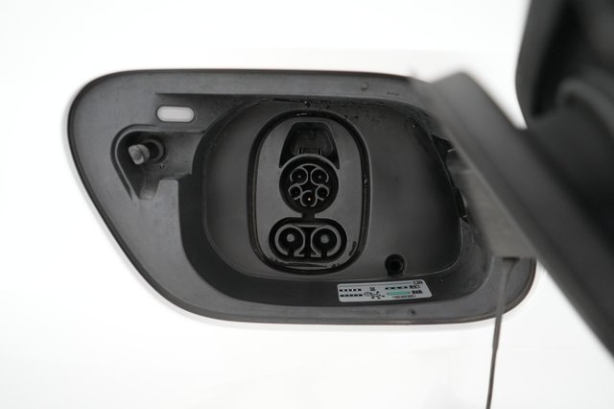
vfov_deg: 47.9
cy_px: 204
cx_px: 307
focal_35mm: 27
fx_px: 460
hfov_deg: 67.4
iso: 5000
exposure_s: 1/250
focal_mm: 27
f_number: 2.8
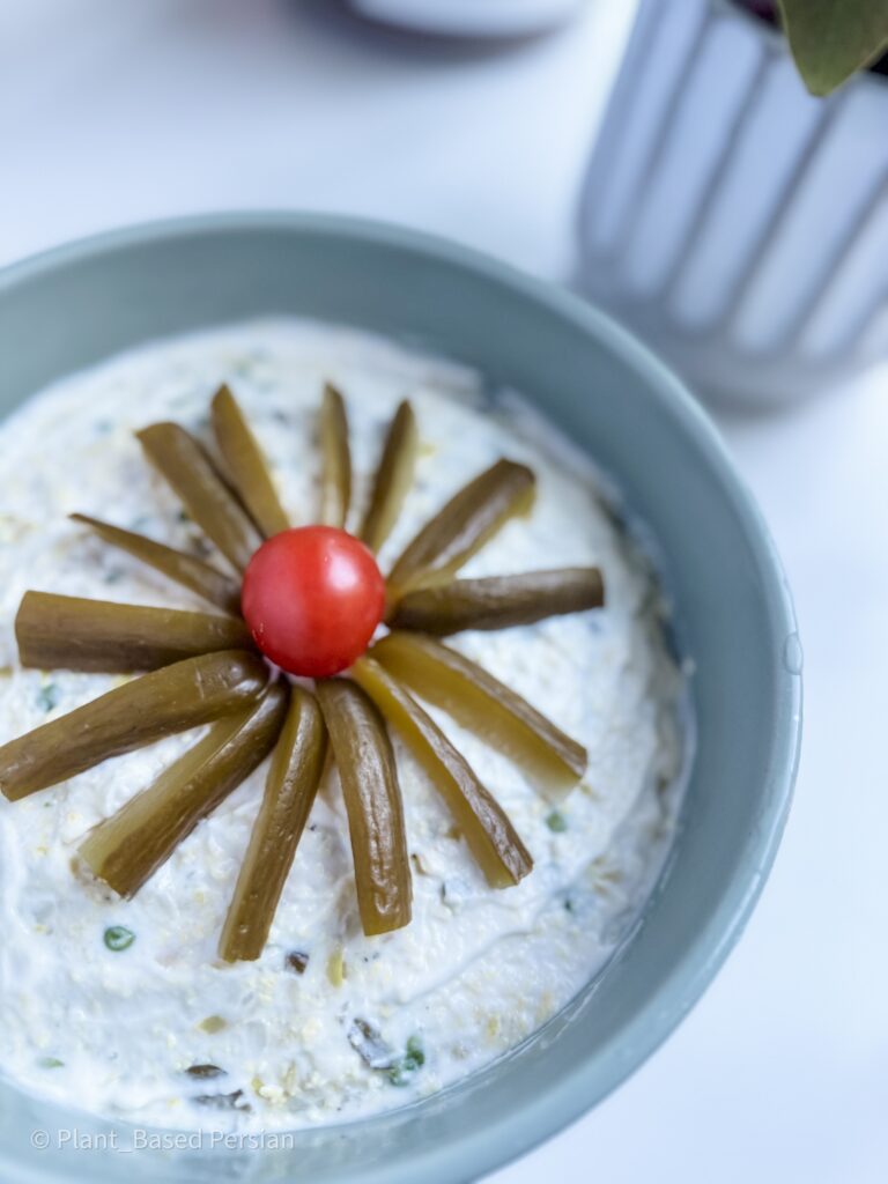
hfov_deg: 56.8
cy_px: 592
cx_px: 444
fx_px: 821
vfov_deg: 71.6
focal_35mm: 24
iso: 200
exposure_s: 1/120
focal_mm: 6.76
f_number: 1.8
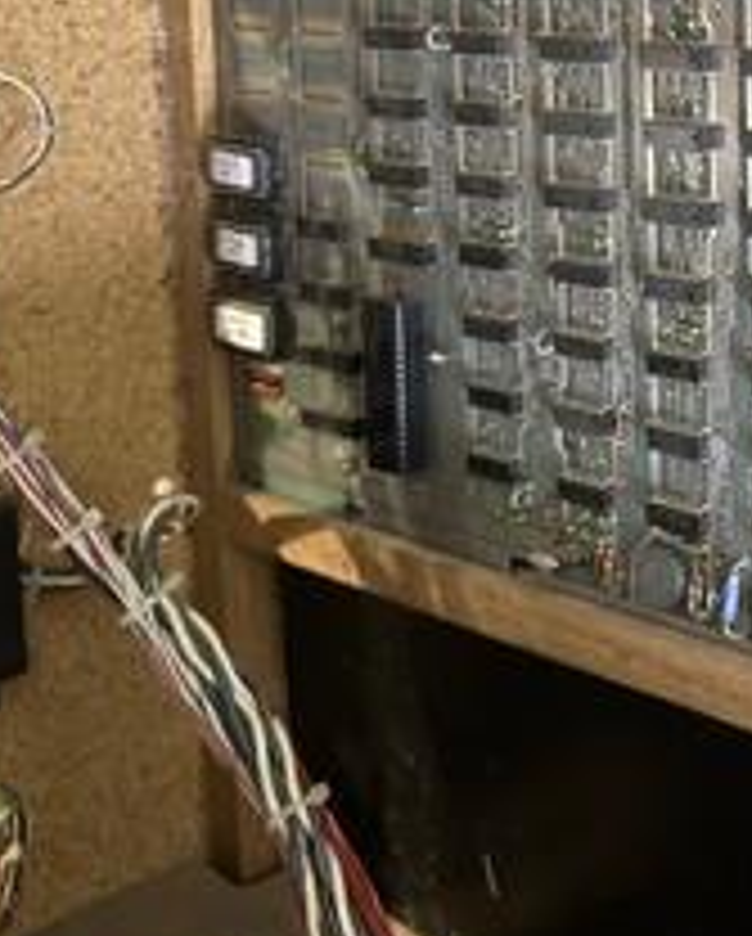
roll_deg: -0.9
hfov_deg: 23.1
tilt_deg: -6.2
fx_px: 1666
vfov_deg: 30.1
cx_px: 930
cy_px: 99
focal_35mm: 60
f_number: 1.78
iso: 1250
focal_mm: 6.76
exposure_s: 1/11
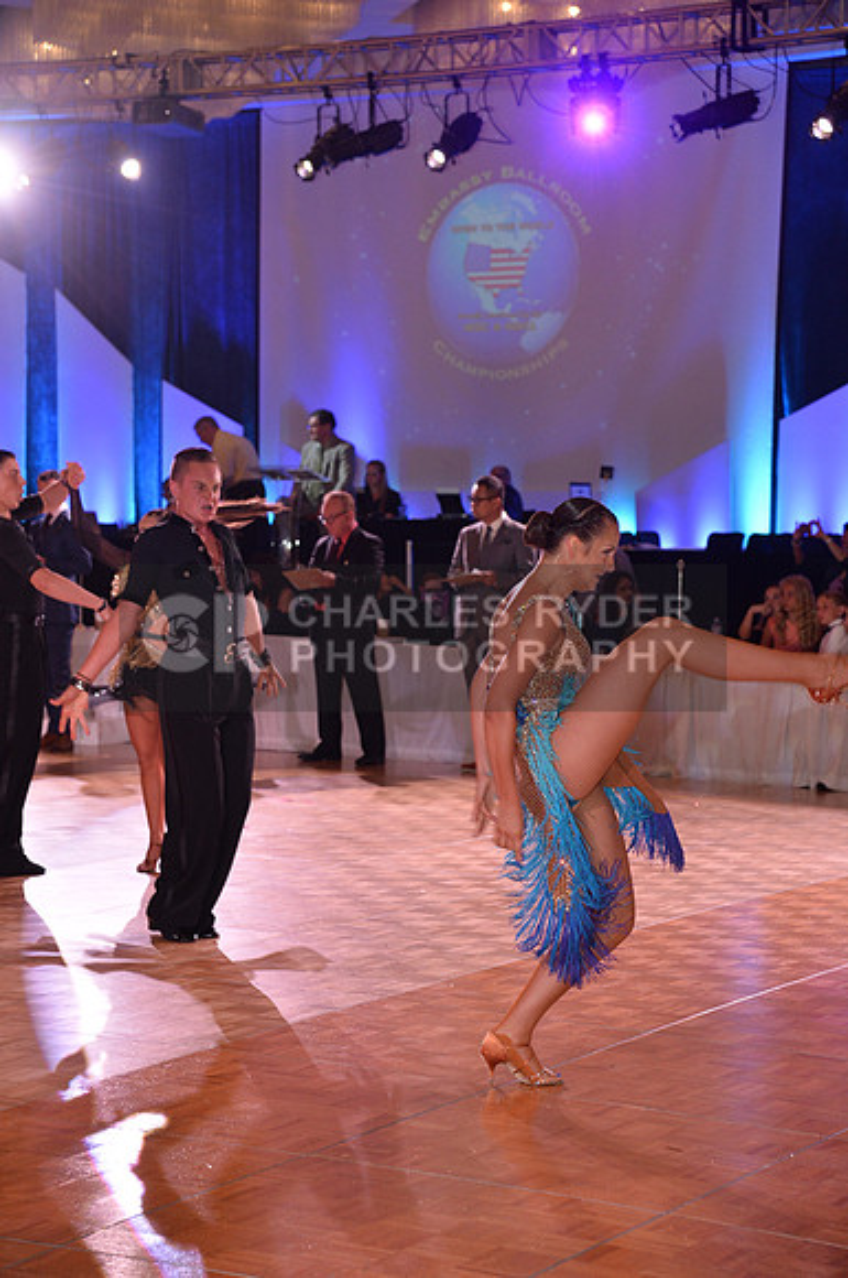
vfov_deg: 26.0
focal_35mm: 78
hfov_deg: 17.4
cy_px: 639
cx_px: 424
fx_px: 2764
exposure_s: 1/250
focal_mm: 78
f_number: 5
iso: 1600
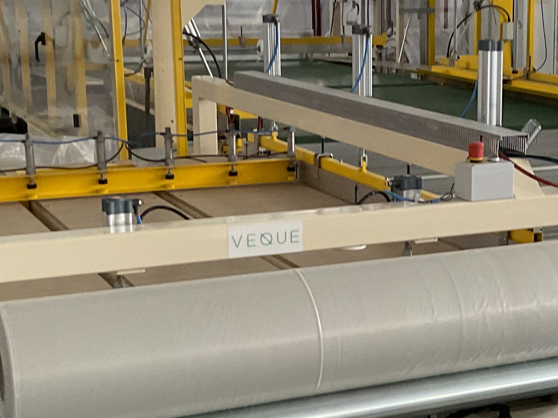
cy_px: 220
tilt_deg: -10.3
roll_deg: +0.4
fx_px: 1289
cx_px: 445
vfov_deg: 18.4
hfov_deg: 24.1
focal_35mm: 80
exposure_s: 1/60
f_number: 1.8
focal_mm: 3
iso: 160
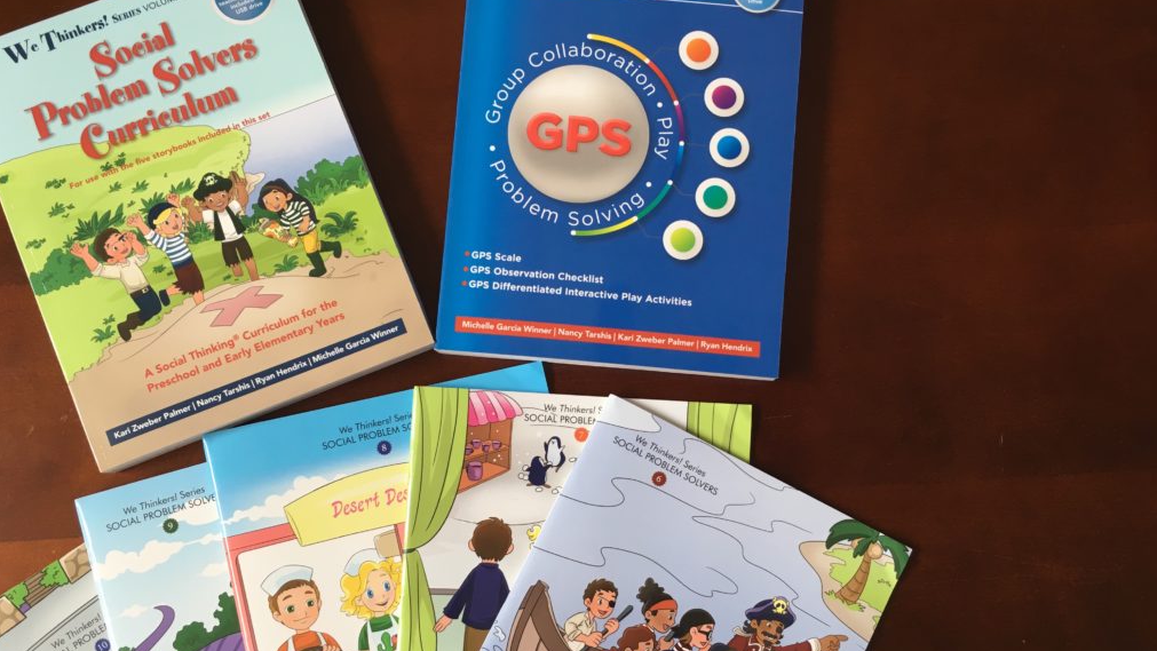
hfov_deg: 61.0
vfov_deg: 36.6
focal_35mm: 32
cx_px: 583
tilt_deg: -84.7
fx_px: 982
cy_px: 390
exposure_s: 1/40
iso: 25
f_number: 2.2
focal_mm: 4.15
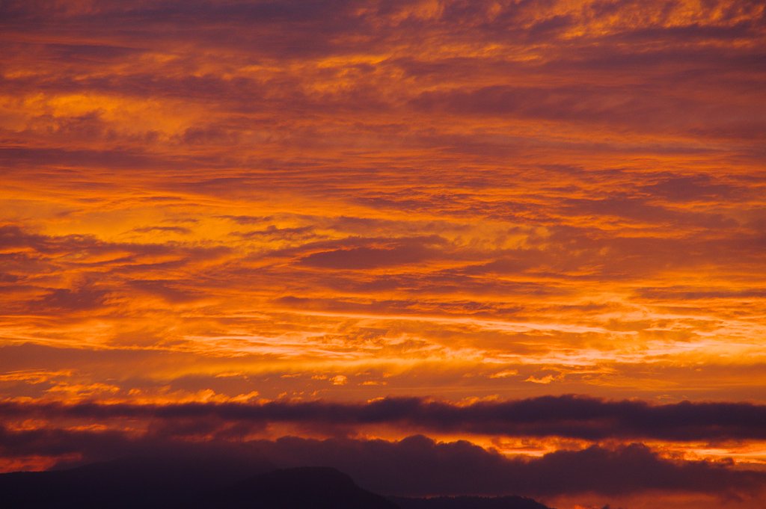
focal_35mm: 202
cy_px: 254
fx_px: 4305
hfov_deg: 10.2
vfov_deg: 6.8
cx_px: 383
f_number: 6.3
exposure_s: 1/80
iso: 800
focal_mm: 135
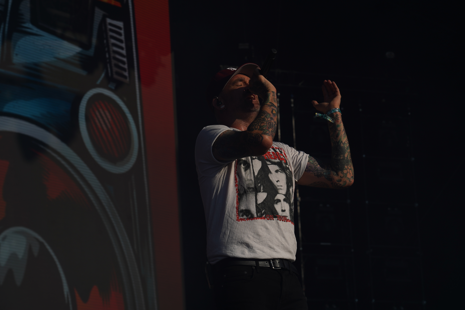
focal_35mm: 105
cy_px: 155
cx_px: 232
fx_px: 1356
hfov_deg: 19.5
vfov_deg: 13.0
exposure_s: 1/1000
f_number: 8
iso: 100
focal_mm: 105
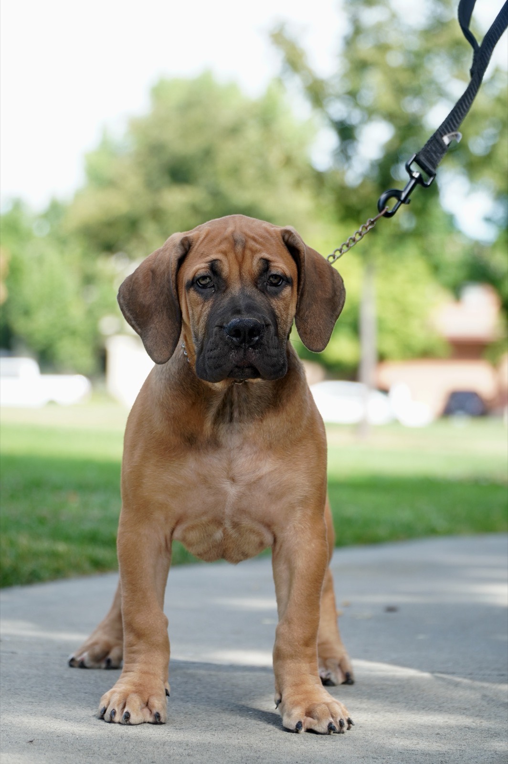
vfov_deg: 18.4
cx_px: 254
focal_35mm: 111
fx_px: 2353
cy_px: 382
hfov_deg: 12.3
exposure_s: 1/200
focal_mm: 74
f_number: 4
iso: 100
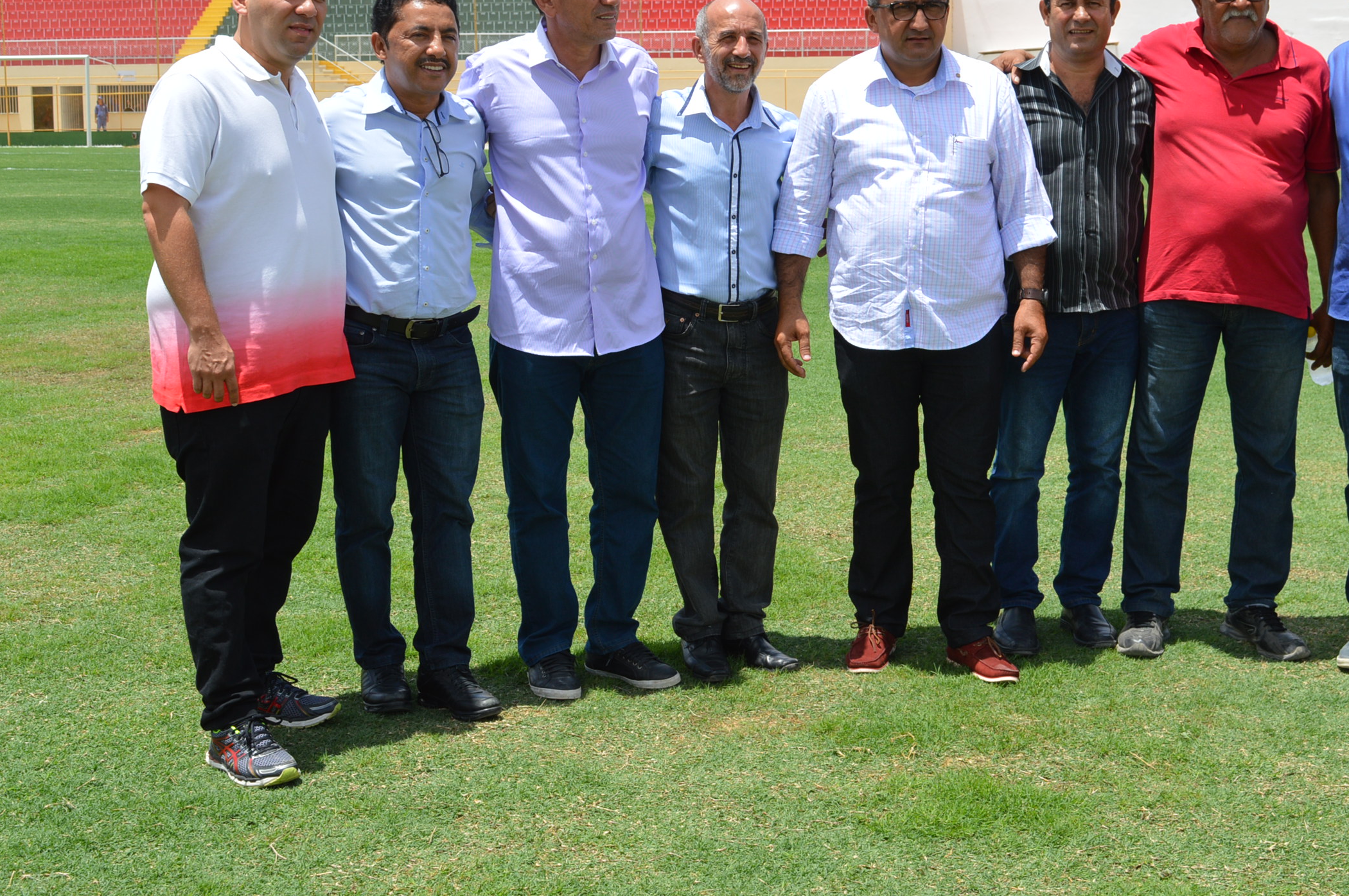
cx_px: 809
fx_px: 2011
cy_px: 285
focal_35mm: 54
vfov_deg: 25.0
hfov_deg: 36.9
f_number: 8
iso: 100
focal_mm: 25
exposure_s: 1/250
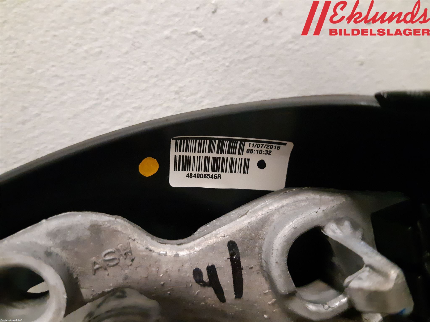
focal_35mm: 26
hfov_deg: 67.3
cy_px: 161
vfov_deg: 53.1
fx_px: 323
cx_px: 215
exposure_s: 1/100
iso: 800
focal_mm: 3.93
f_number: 1.7
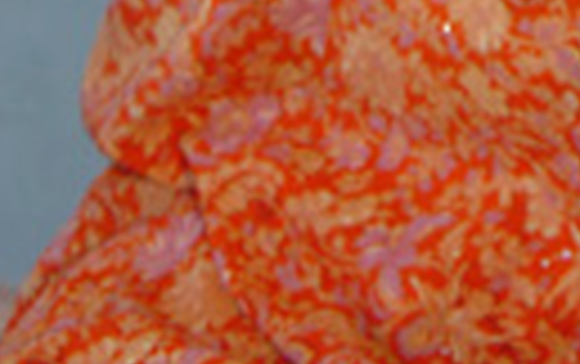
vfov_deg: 5.9
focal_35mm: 198
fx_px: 3134
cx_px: 852
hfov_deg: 10.2
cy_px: -921
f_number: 3.5
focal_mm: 28
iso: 400
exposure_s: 1/40
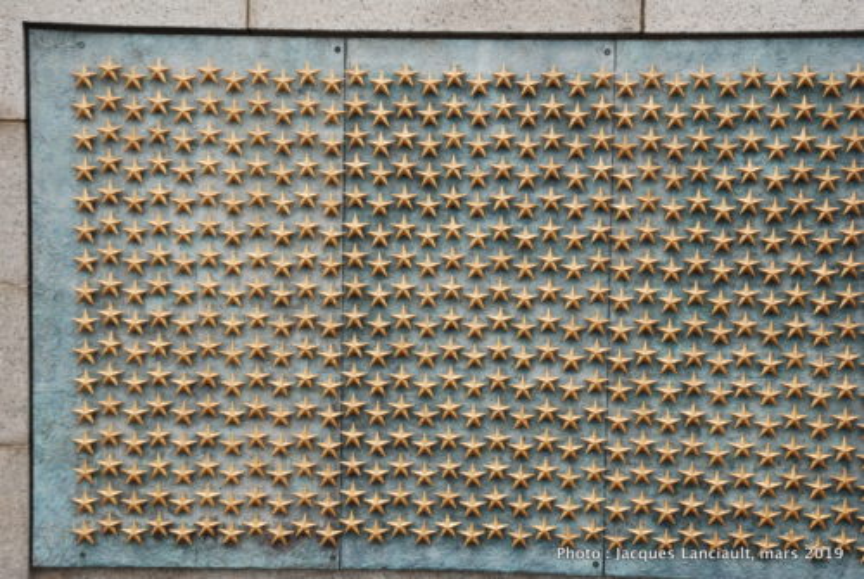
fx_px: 1262
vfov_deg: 25.8
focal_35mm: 52
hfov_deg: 37.8
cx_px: 432
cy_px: 290
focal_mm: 35
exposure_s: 1/125
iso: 100
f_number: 5.6
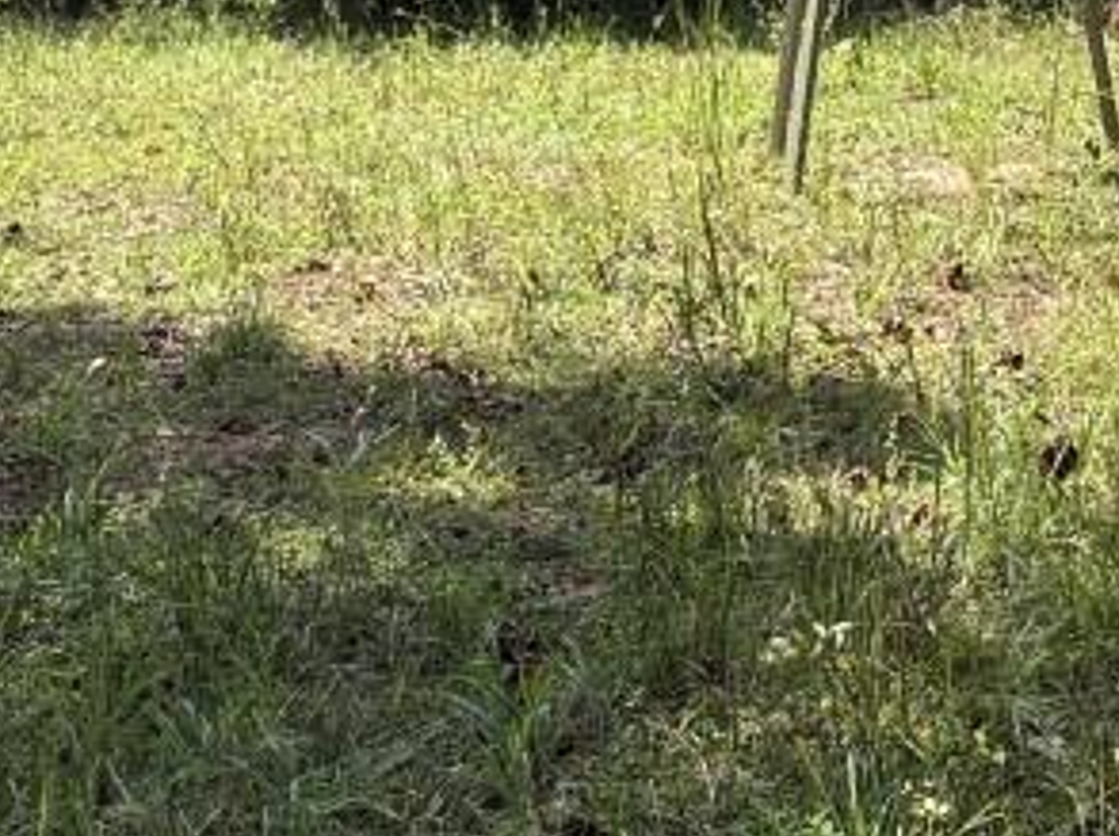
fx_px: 4133
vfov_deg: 10.9
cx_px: 855
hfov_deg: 15.3
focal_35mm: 128
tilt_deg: +4.3
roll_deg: +3.9
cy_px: -580
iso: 64
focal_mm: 5.96
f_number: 1.6
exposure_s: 1/1626
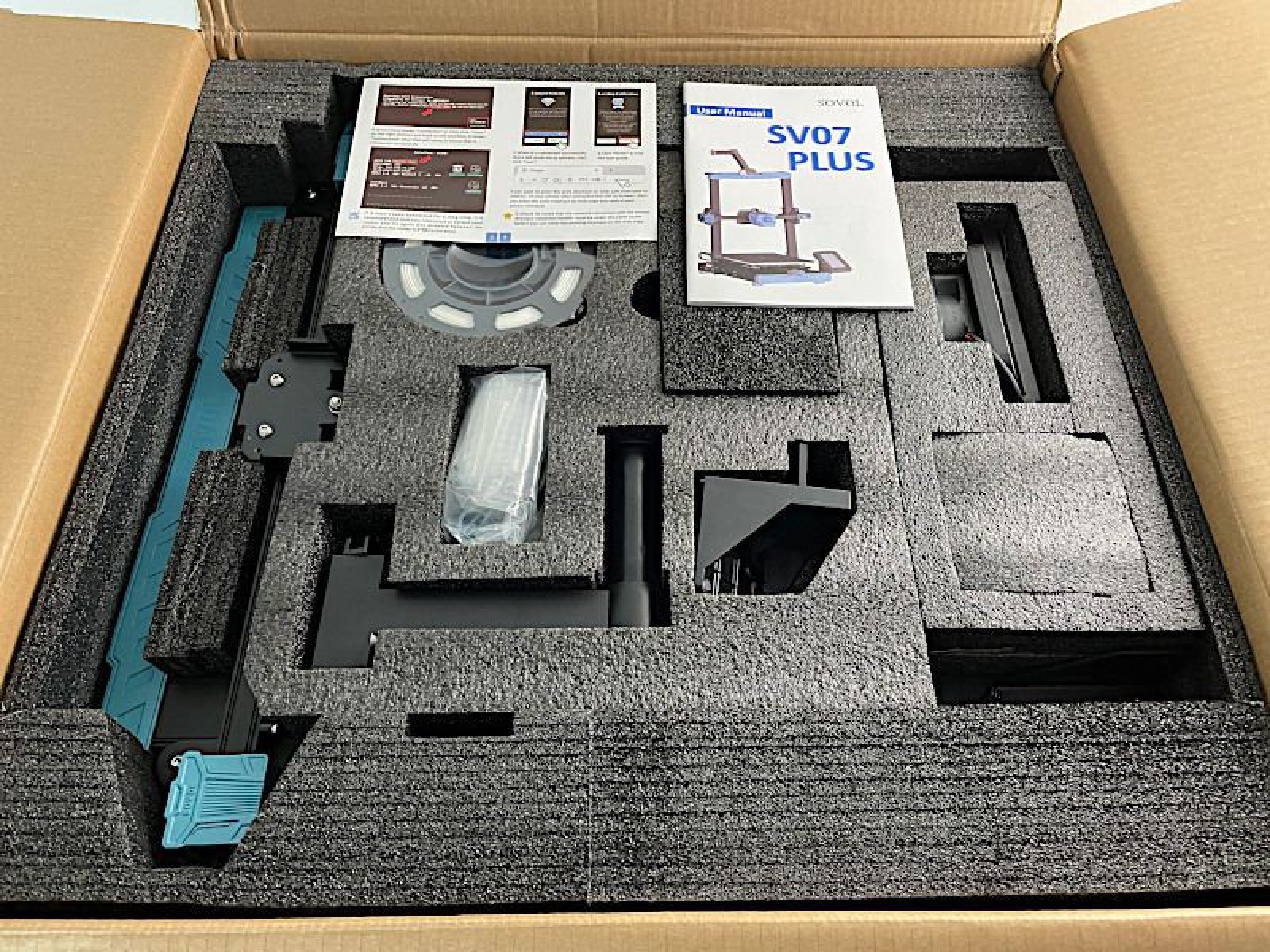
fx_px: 954
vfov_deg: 53.1
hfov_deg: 67.3
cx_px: 635
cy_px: 476
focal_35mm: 26
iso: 250
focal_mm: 4.2
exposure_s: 1/50
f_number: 1.6
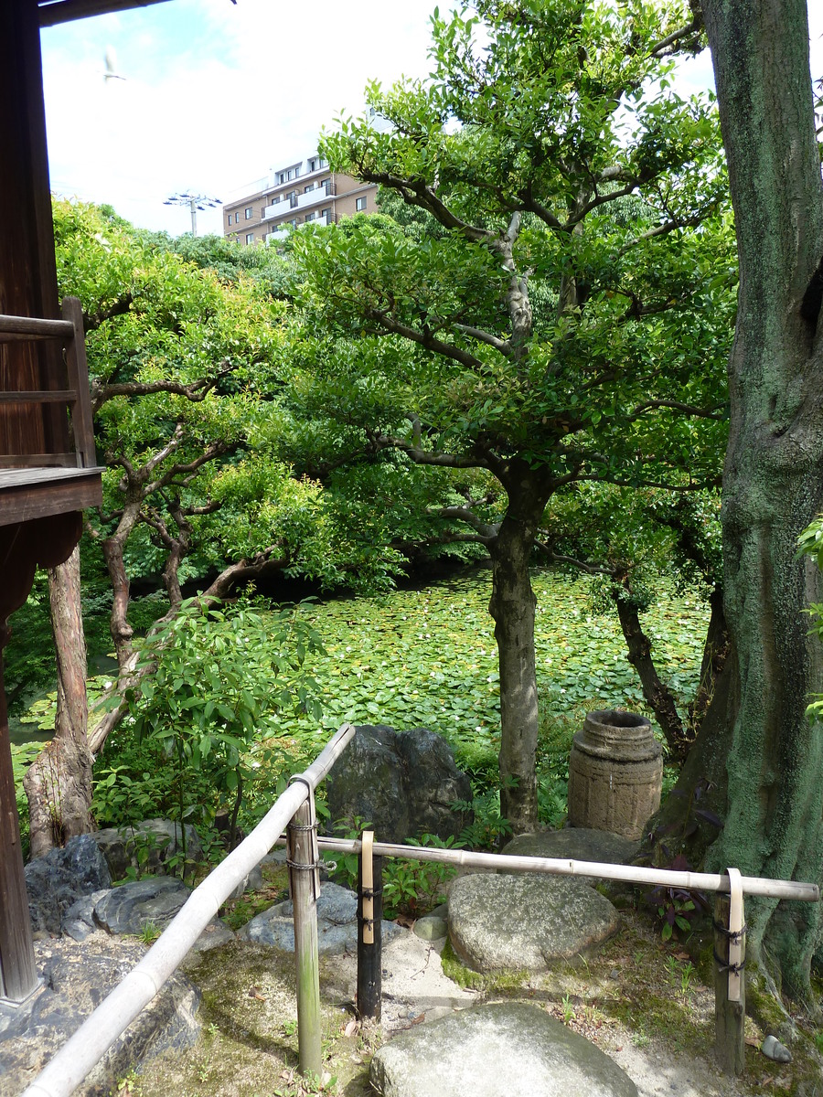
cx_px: 412
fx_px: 793
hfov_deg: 54.9
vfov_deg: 69.4
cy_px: 548
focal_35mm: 25
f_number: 4
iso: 80
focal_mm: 4.1
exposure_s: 1/160
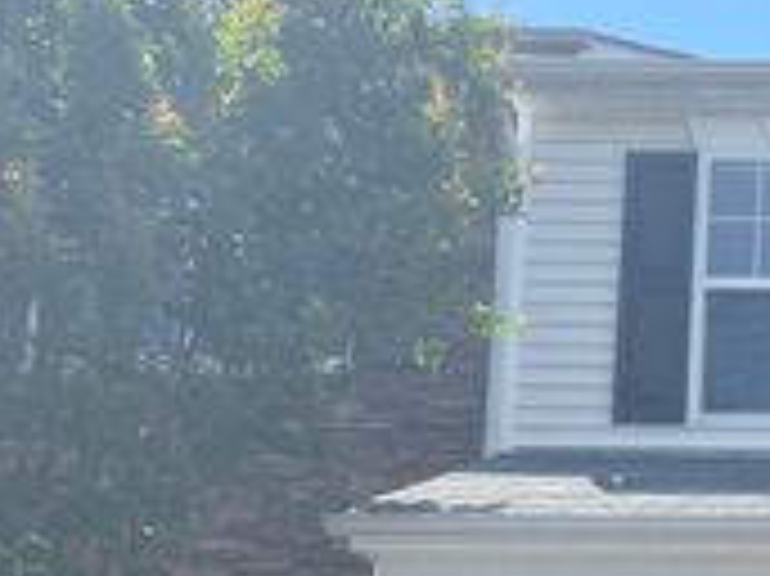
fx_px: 1623
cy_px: 641
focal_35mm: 73
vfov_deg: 19.3
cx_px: 1121
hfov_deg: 22.4
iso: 32
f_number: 1.6
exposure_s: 1/1739
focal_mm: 5.1
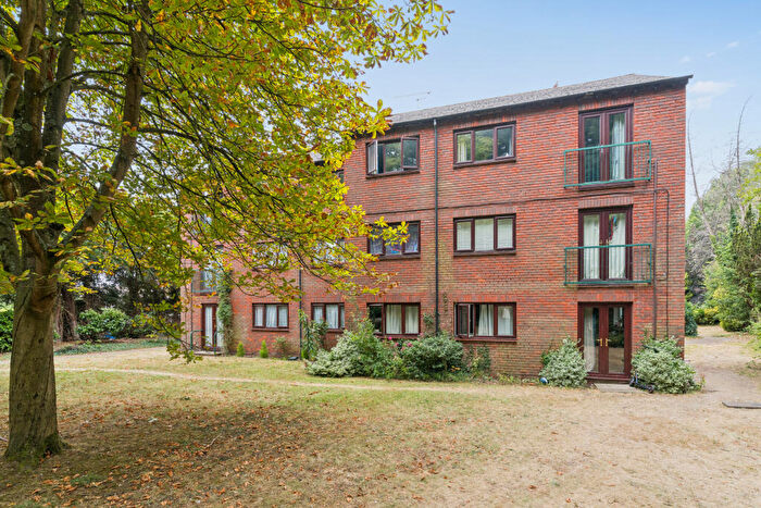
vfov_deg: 70.5
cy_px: 254
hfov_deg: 93.3
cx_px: 380
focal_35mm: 17
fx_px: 359
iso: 640
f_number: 6.3
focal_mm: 17
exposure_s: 1/125
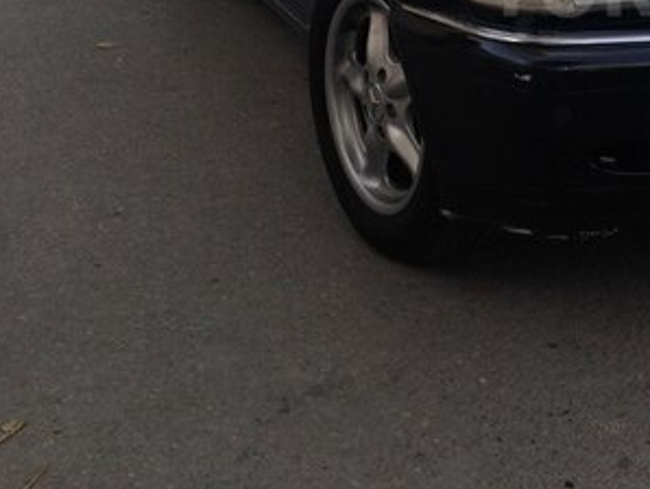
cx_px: 709
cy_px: -16
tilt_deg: -11.2
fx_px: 1372
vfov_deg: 19.5
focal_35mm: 73
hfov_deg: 24.9
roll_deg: +0.7
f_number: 2.4
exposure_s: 1/376
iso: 50
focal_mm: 4.12
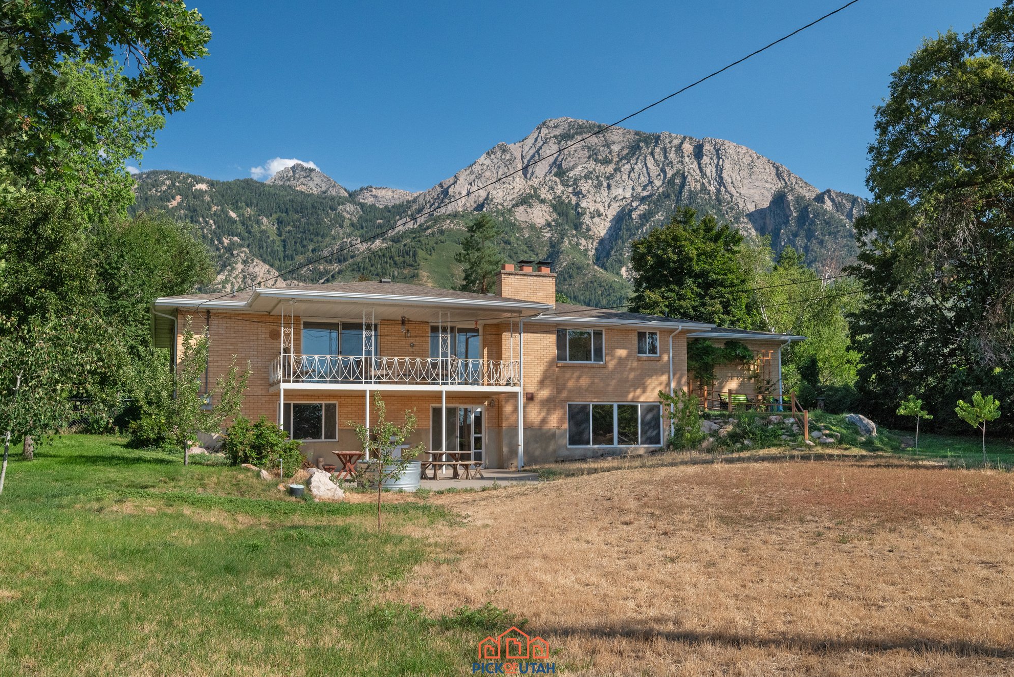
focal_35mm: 31
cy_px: 349
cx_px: 514
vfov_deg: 42.4
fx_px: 873
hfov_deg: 60.3
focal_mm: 30
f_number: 8
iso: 1600
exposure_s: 1/1000
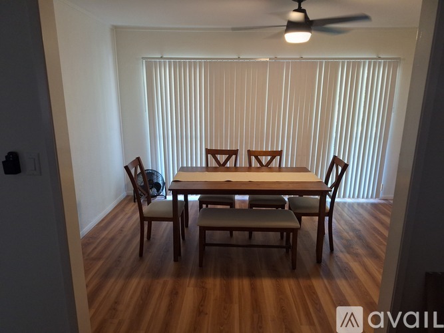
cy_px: 166
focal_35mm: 23
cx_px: 222
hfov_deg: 73.9
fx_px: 295
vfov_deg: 58.9
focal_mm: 5.54
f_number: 1.8
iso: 125
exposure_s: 1/40
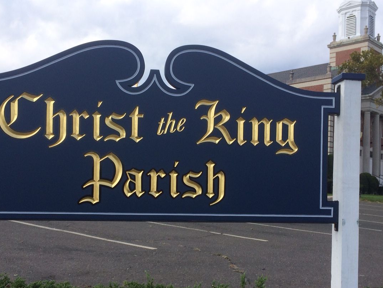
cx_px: 171
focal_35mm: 44
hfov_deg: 42.9
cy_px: 196
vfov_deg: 32.6
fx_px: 487
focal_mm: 4.15
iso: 32
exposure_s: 1/1140
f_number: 2.2
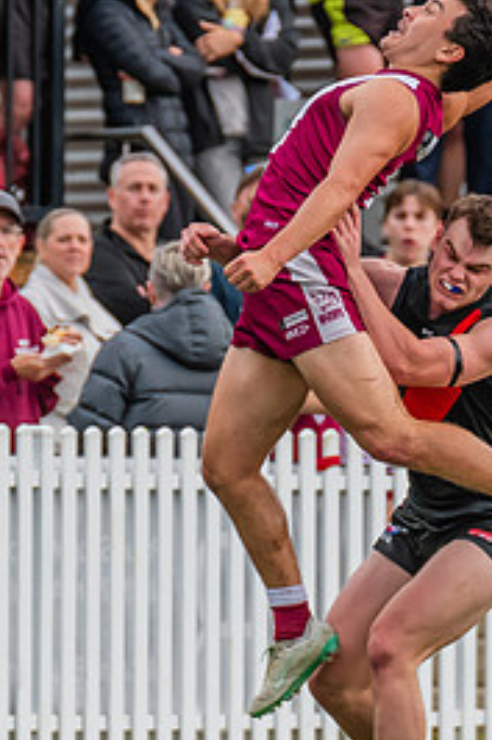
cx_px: 490
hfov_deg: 1.2
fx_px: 22598
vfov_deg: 1.9
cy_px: 589
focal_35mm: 1101
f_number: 7.1
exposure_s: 1/1250
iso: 800
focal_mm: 330
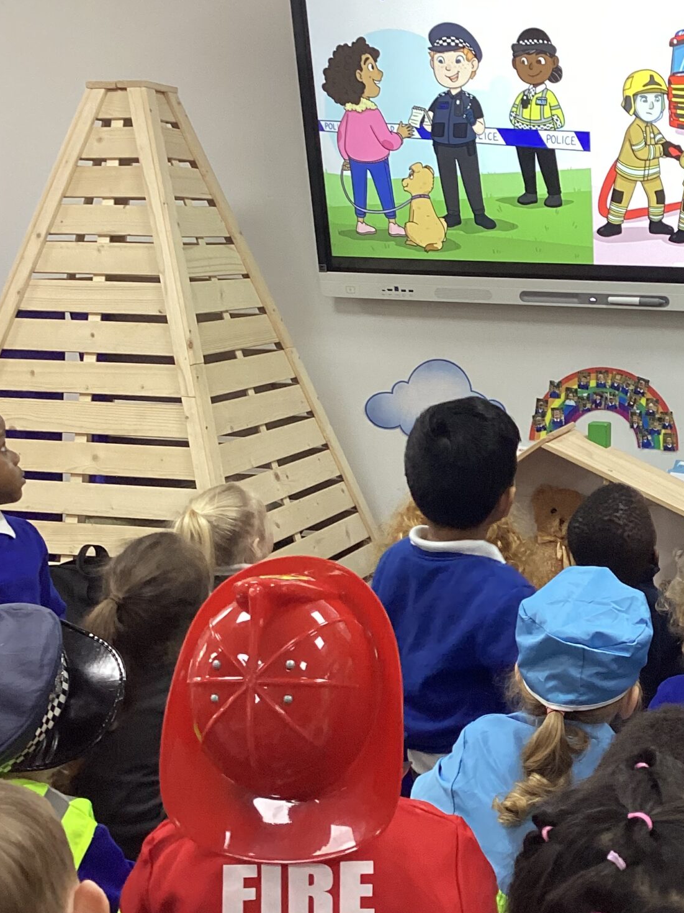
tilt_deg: -12.2
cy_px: 534
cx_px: 542
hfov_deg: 26.5
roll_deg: -1.4
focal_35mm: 54
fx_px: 1423
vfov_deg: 35.5
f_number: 2.4
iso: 100
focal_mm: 3.3
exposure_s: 1/50
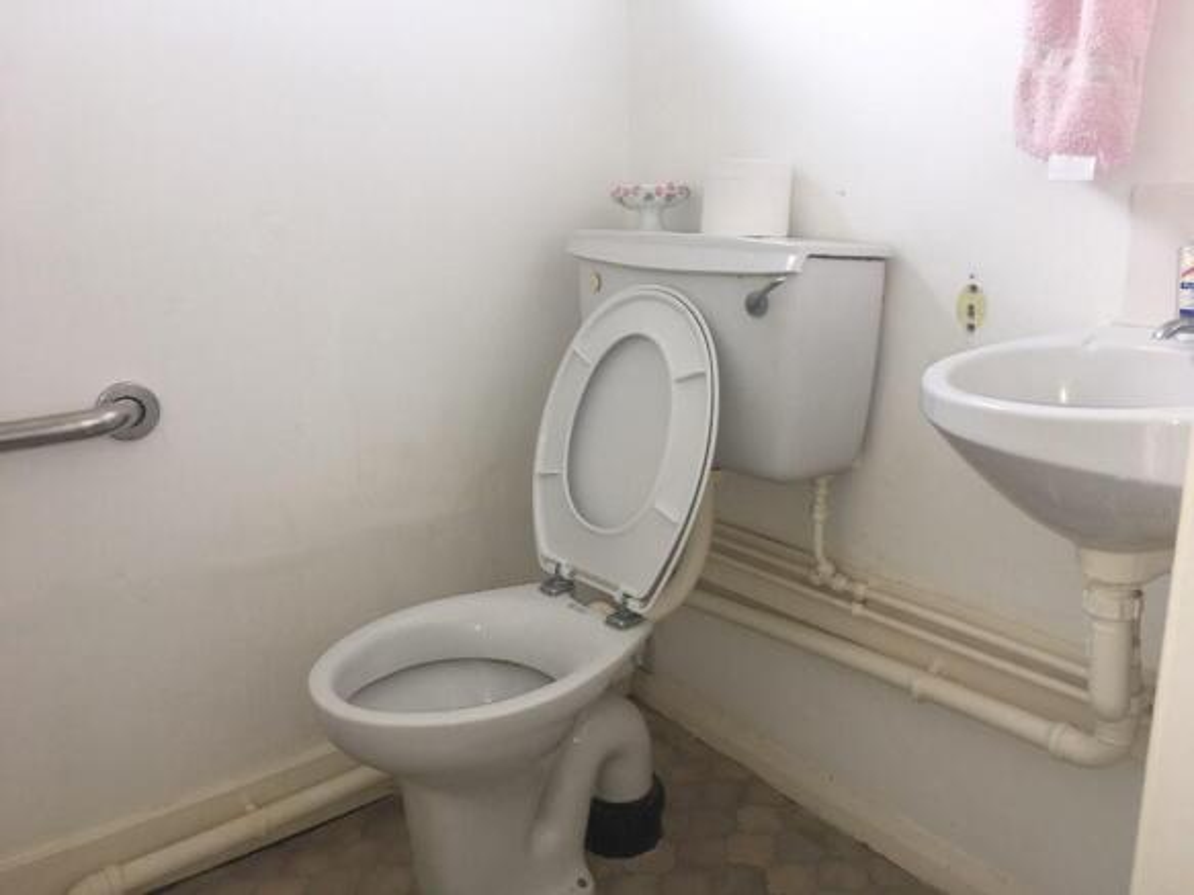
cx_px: 597
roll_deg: +1.3
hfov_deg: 61.7
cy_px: 448
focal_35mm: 29
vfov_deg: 48.2
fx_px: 1000
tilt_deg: -14.9
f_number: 2.2
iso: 25
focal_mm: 4.15
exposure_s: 1/33
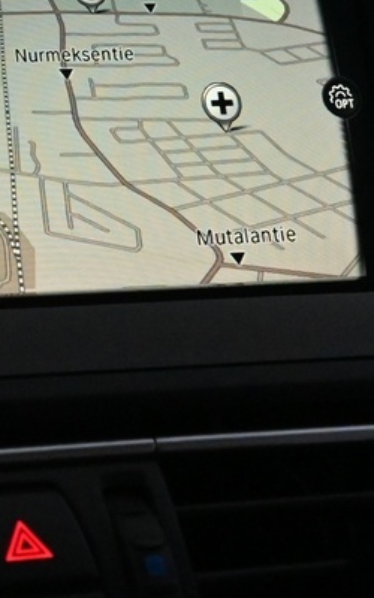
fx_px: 1615
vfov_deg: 20.6
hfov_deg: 12.6
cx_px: -169
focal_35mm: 99
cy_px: 69
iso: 4000
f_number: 7.1
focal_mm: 16
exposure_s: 1/200
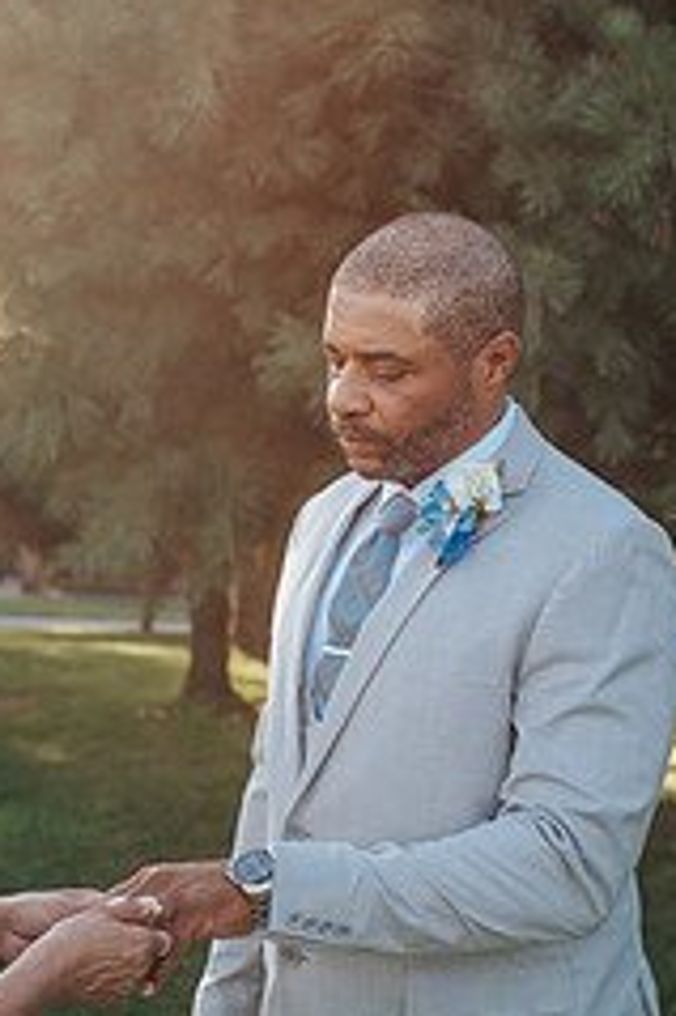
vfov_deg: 30.5
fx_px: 1862
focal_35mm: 66
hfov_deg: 20.6
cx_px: 408
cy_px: 570
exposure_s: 1/1250
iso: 1000
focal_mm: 35
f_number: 3.2
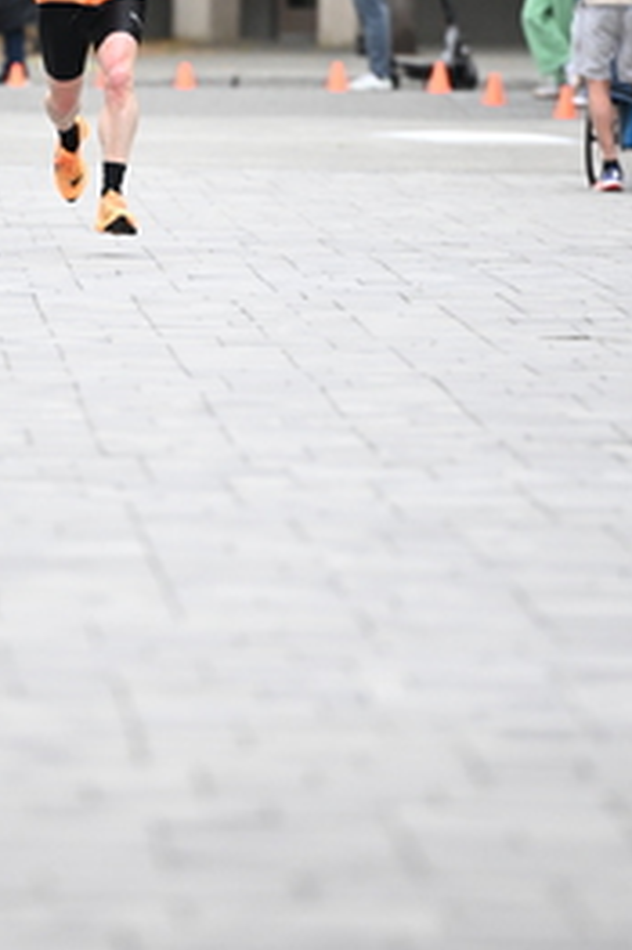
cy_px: 249
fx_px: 11047
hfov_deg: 3.3
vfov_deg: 4.9
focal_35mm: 419
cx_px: 153
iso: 1600
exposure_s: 1/1000
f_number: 2.8
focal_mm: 200
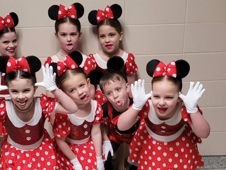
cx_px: 95
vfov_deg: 31.4
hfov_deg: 41.1
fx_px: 300
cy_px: 107
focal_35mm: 46
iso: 125
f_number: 2.4
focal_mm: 3.3
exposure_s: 1/30
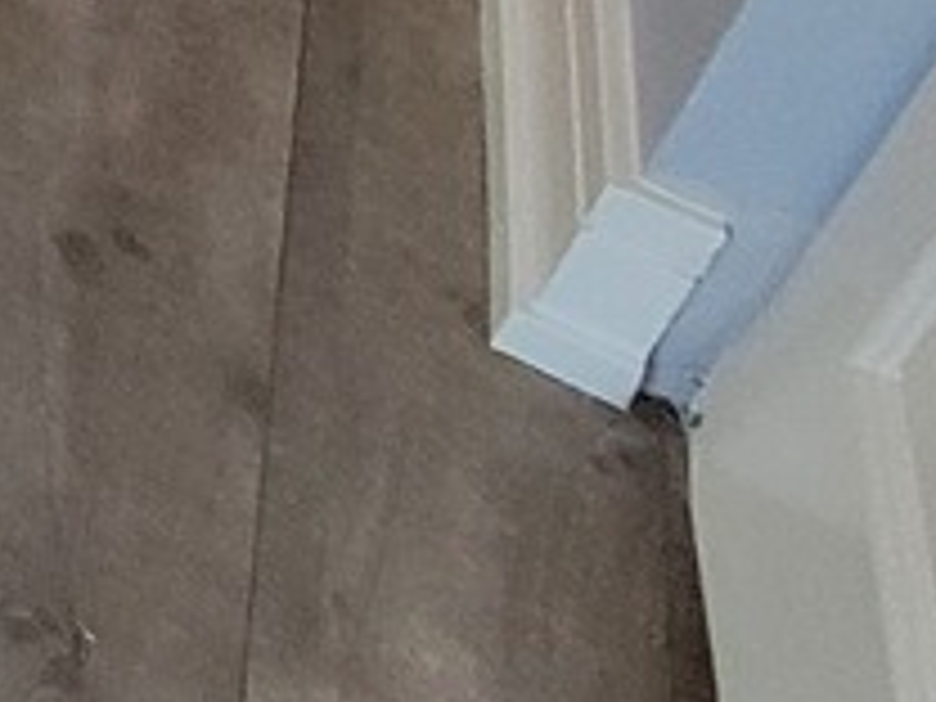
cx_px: -2236
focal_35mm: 90
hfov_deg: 9.9
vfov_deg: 10.8
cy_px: -1426
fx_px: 2434
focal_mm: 2.2
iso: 320
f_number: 2.2
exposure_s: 1/60
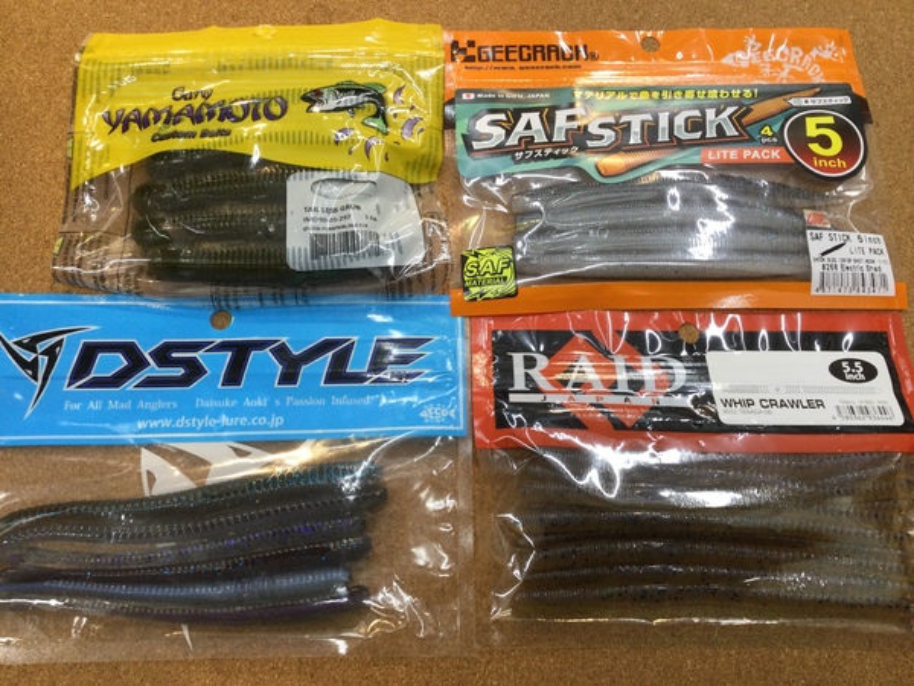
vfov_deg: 45.4
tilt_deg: -72.1
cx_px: 457
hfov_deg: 58.4
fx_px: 819
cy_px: 343
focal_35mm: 31
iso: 25
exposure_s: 1/40
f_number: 2.4
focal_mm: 3.3
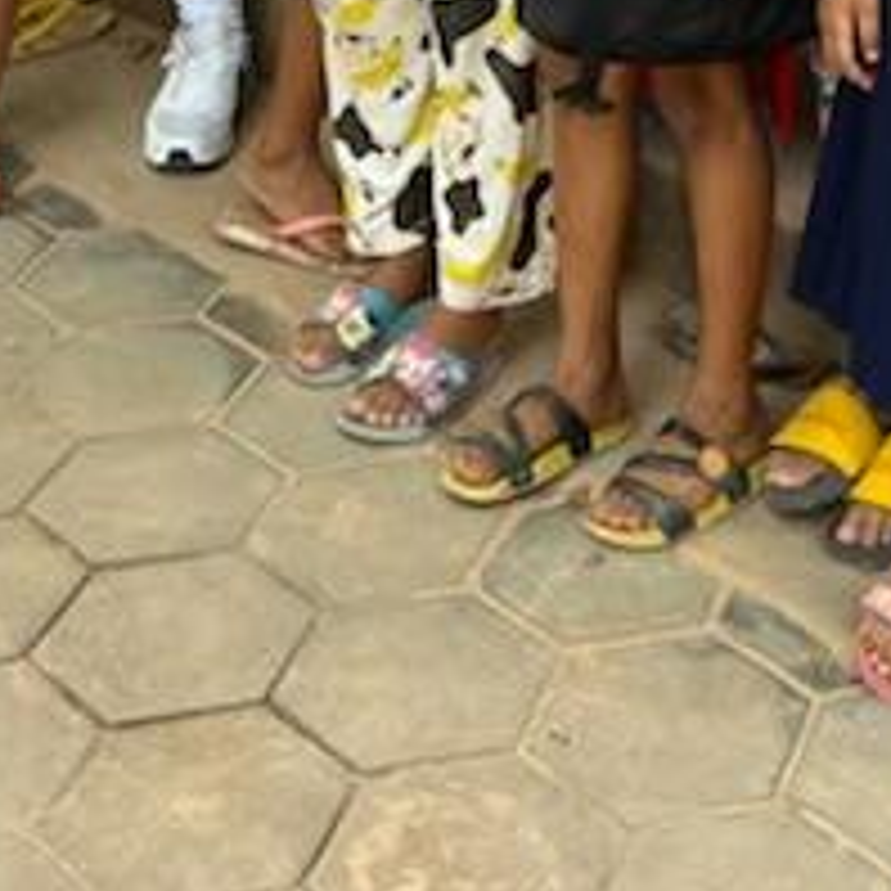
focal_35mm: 93
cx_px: 716
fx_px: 2708
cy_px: -576
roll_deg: -0.3
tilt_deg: -10.9
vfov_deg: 16.4
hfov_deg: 18.5
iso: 40
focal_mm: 5.7
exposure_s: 1/190
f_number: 1.5
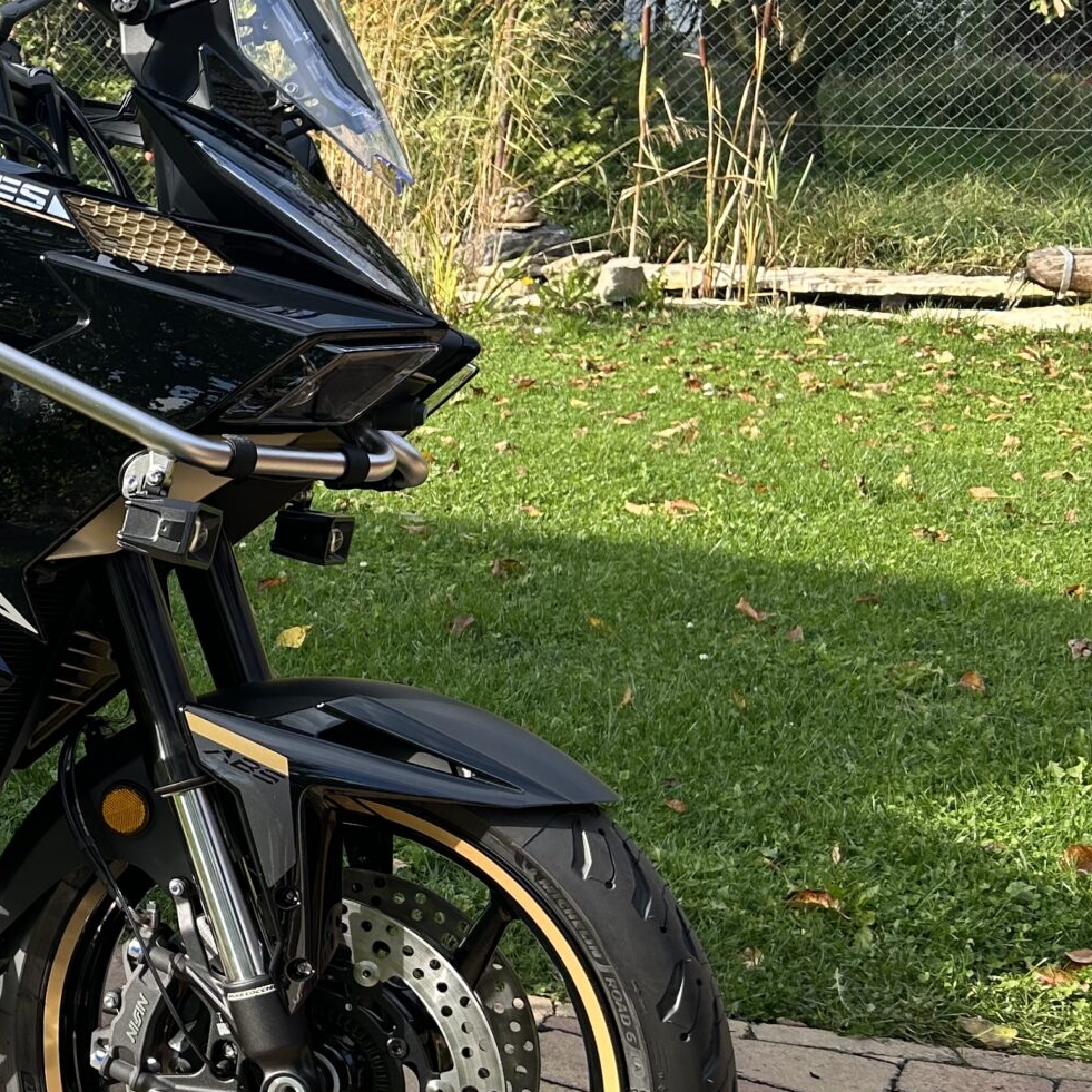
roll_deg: +1.4
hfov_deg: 25.0
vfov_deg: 28.6
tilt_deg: -13.9
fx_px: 2141
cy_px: 570
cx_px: -307
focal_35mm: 60
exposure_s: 1/714
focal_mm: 5.7
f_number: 1.5
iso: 50
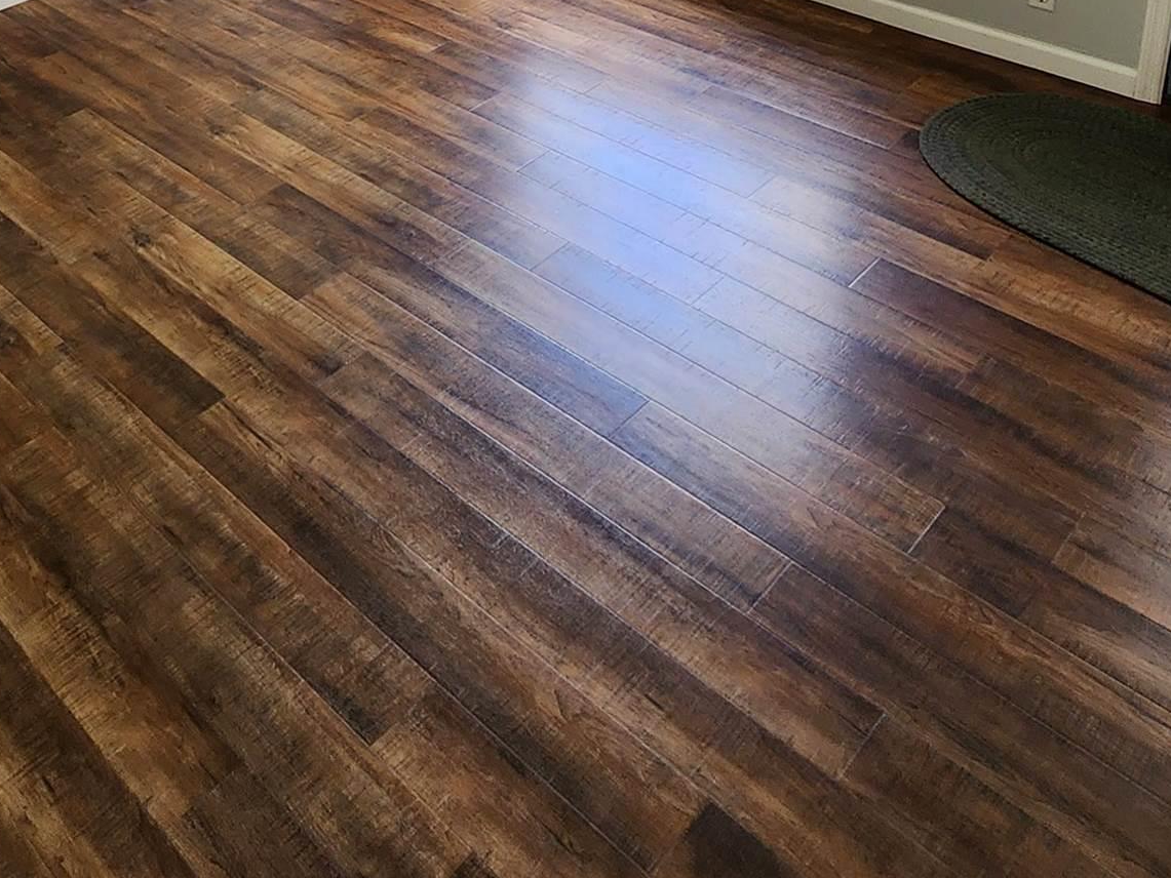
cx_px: 329
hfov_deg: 50.9
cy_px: -172
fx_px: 1184
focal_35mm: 35
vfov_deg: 33.3
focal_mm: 2.2
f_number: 2.2
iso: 125
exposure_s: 1/60
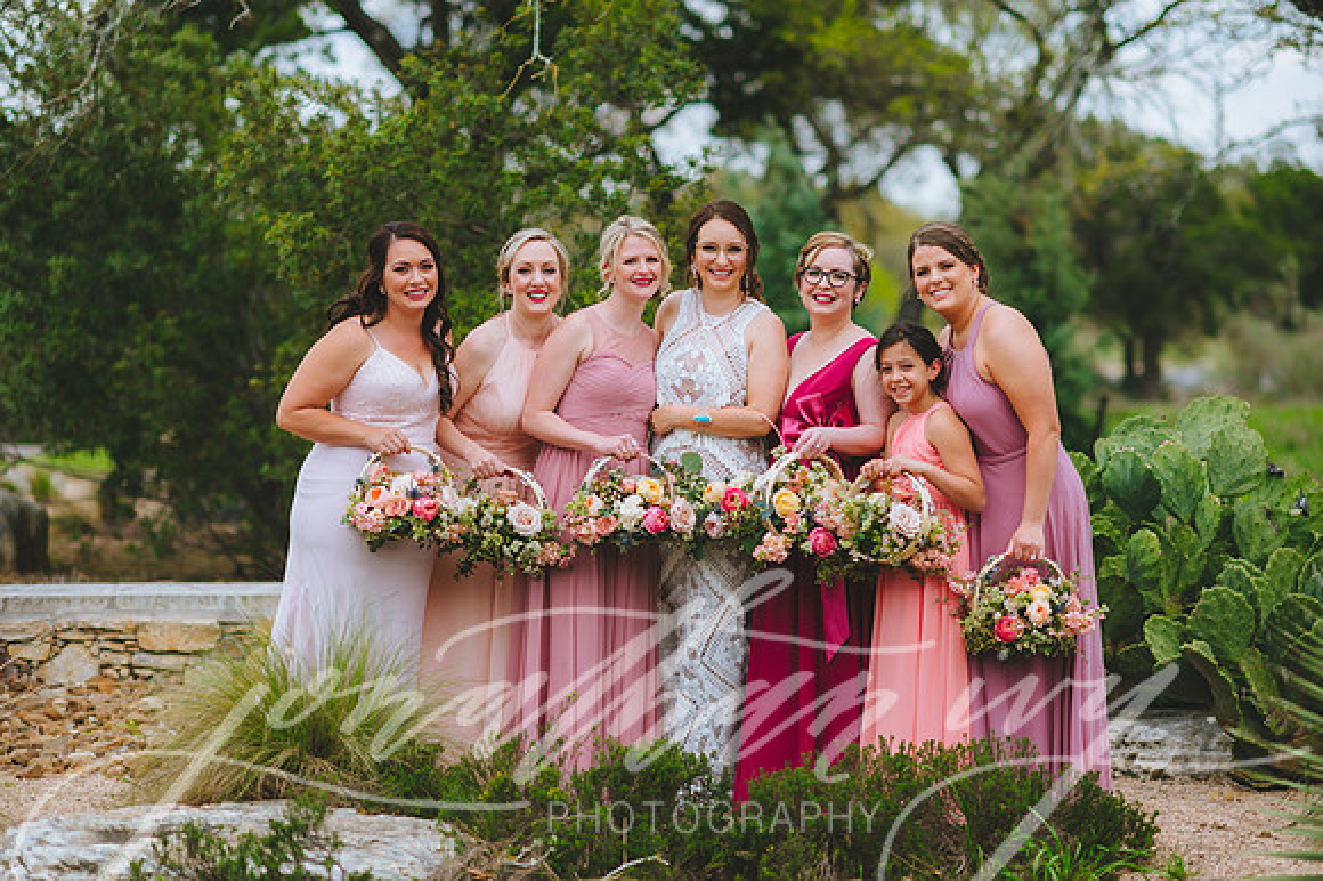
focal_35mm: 85
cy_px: 440
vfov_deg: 16.1
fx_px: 3122
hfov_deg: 23.9
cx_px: 662
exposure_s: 1/2000
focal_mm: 85
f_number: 2.2
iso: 200
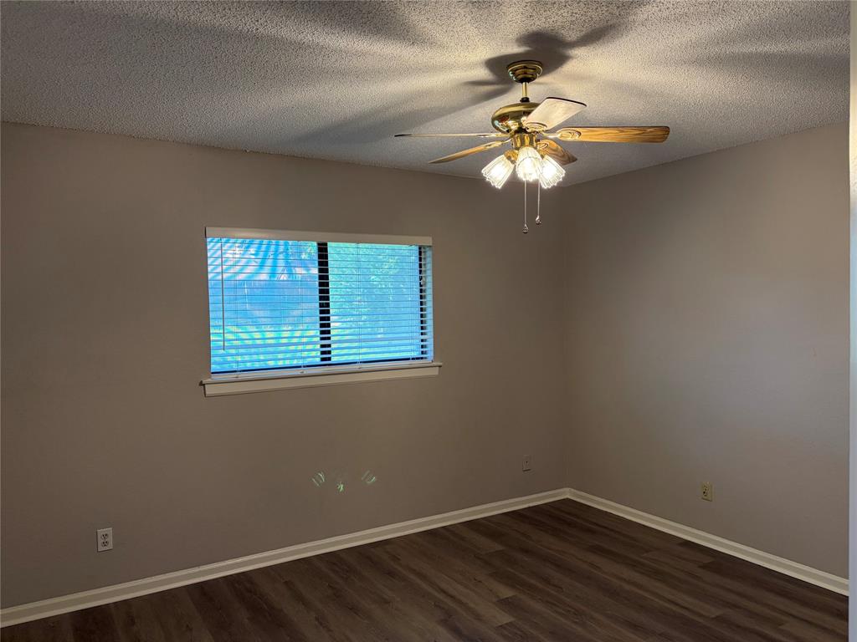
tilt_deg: -1.4
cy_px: 321
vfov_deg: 53.1
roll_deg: +1.3
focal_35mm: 26
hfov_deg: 67.3
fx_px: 644
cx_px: 428
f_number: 1.6
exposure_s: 1/120
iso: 200
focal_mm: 5.96
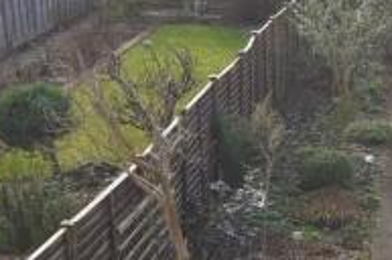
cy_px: 134
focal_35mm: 102
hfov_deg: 18.6
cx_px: 516
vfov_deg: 13.4
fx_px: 1109
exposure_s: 1/125
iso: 220
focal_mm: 20
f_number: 5.6
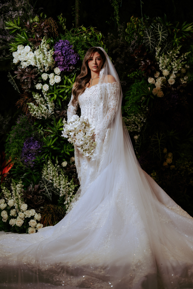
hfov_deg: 16.1
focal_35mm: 85
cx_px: 96
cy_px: 144
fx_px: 683
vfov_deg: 23.9
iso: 100
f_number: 2.5
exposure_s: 1/125
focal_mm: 85
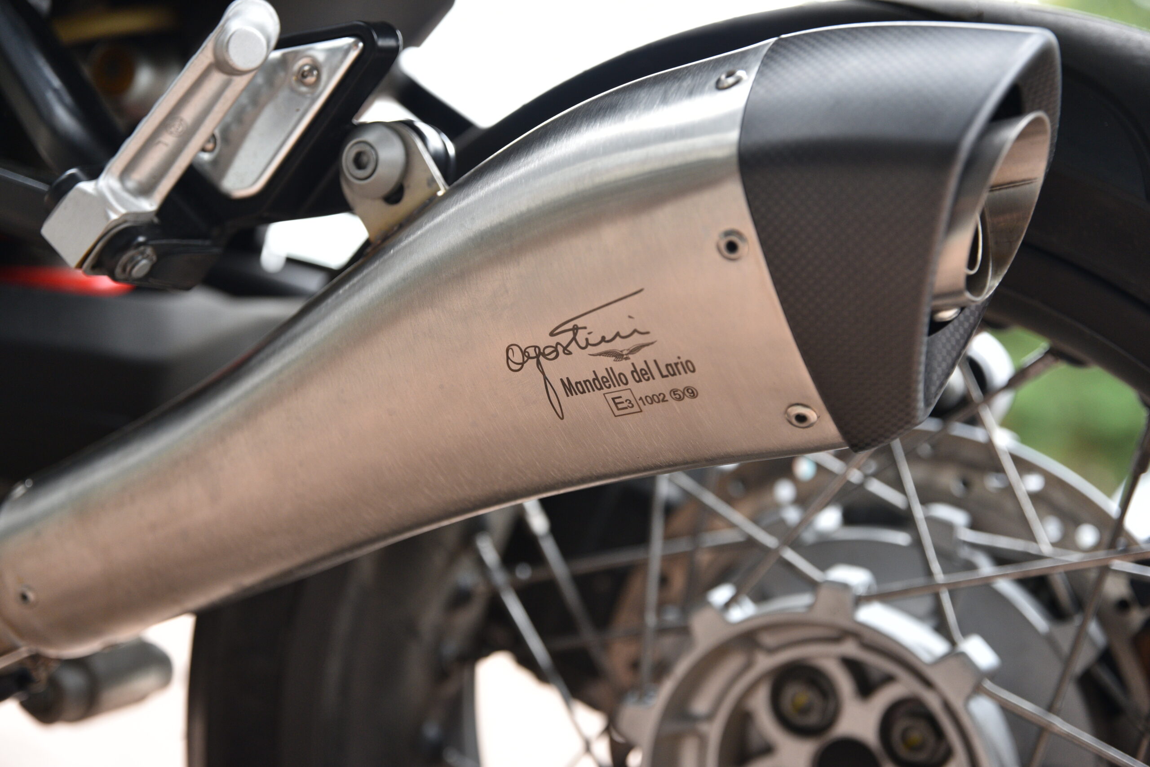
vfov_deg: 19.5
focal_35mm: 70
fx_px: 2237
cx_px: 575
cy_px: 384
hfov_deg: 28.8
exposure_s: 1/200
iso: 1000
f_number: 3.5
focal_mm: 70
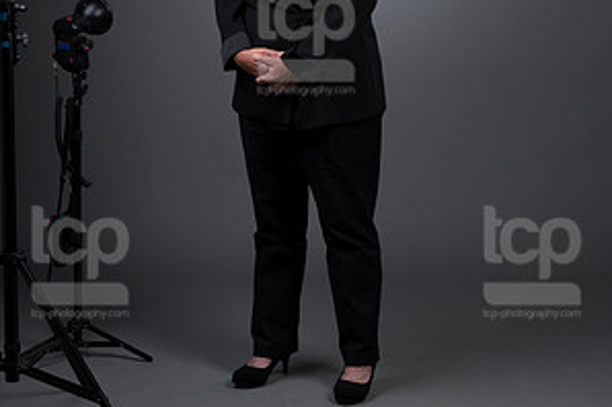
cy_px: 39
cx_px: 306
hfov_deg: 16.9
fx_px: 2055
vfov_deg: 11.2
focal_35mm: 121
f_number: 5.6
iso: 160
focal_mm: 80
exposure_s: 1/250
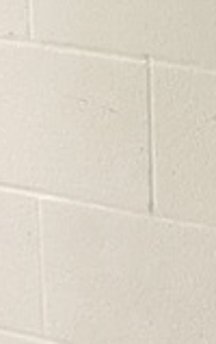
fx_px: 1978
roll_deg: -1.5
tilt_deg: -10.8
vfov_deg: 9.9
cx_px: 715
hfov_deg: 5.7
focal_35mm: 211
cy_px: 43
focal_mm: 3.3
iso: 400
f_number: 2.4
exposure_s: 1/60
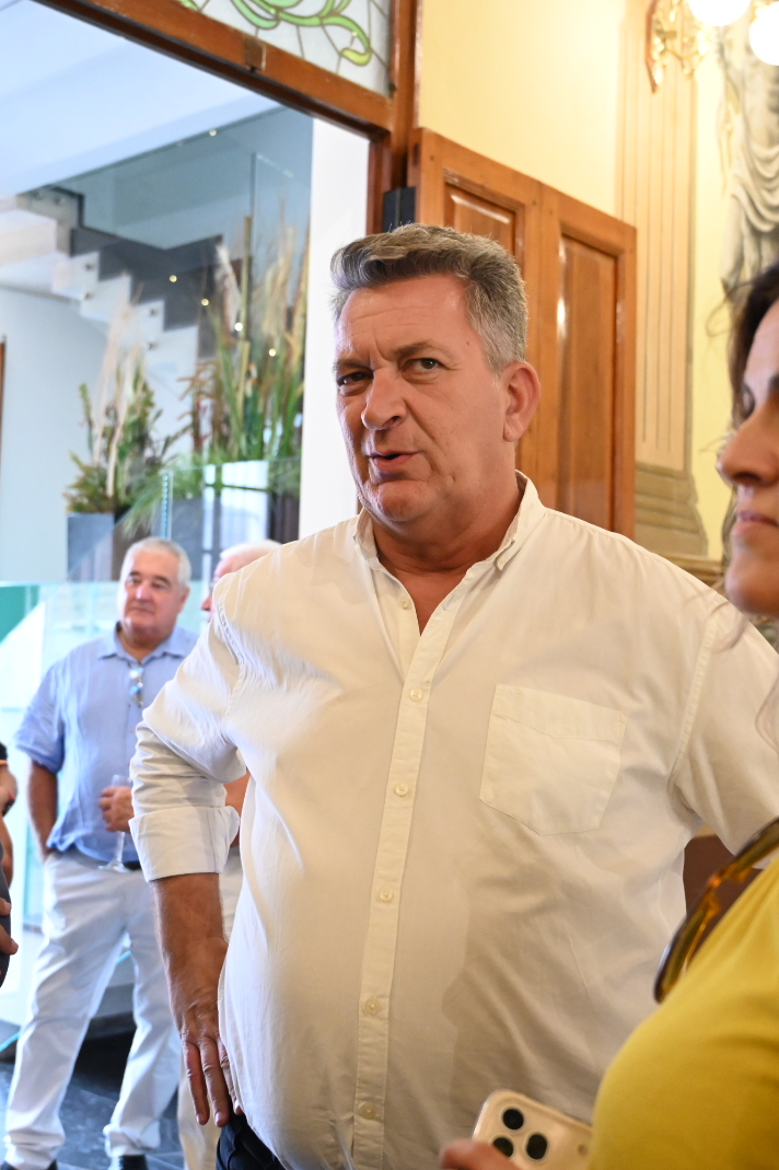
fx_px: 1526
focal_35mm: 47
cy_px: 589
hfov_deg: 28.6
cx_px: 356
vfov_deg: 41.9
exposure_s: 1/250
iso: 6400
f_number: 4
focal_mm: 31
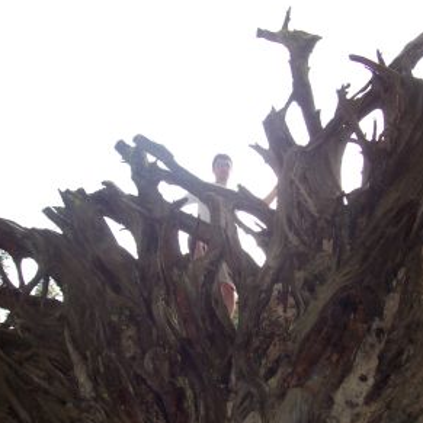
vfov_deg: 37.3
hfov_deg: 37.6
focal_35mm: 45
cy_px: 272
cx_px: 209
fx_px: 622
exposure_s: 1/250
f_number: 2.8
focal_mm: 5.6
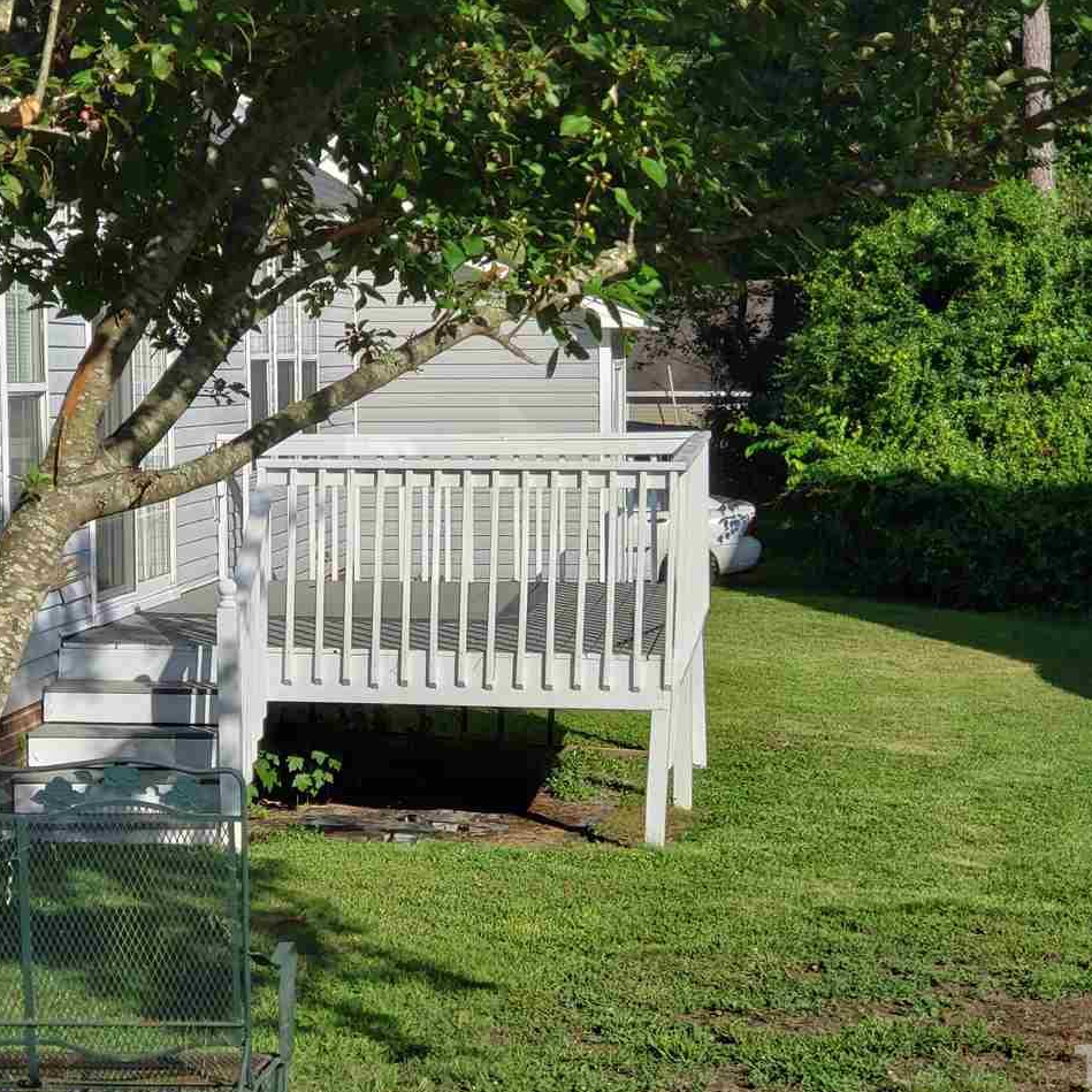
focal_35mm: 62
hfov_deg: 27.7
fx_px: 2213
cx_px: 527
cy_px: 548
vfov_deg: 27.7
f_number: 2.4
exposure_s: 1/1123
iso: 32
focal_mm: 6
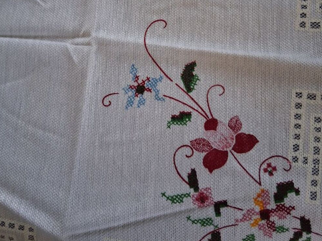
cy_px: 54
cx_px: 160
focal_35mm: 35
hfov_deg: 52.6
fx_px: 326
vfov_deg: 39.4
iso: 400
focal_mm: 3.98
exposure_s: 1/100
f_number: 1.8
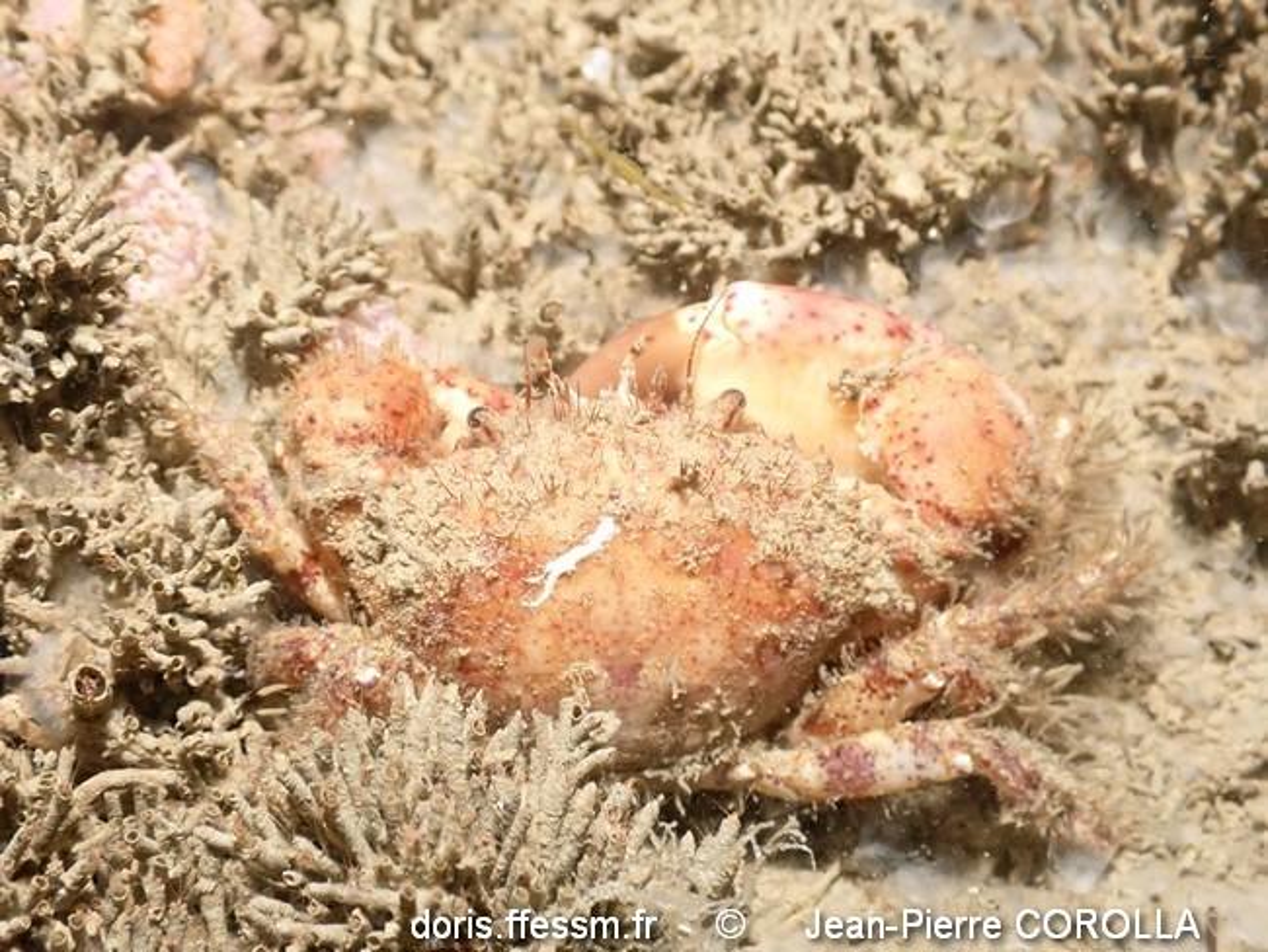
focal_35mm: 44
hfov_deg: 42.9
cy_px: 476
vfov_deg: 32.9
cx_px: 634
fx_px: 1612
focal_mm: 7.84
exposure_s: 1/125
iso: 400
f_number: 11
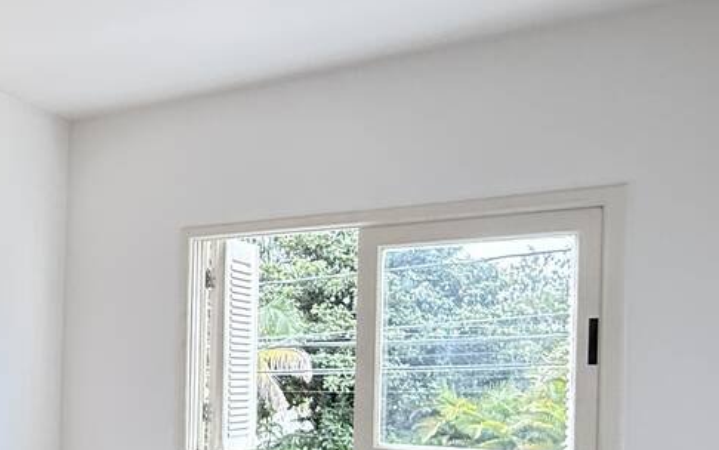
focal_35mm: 44
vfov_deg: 28.5
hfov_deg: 38.0
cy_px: 369
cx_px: -62
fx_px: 862
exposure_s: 1/99
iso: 160
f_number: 2.2
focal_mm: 2.22
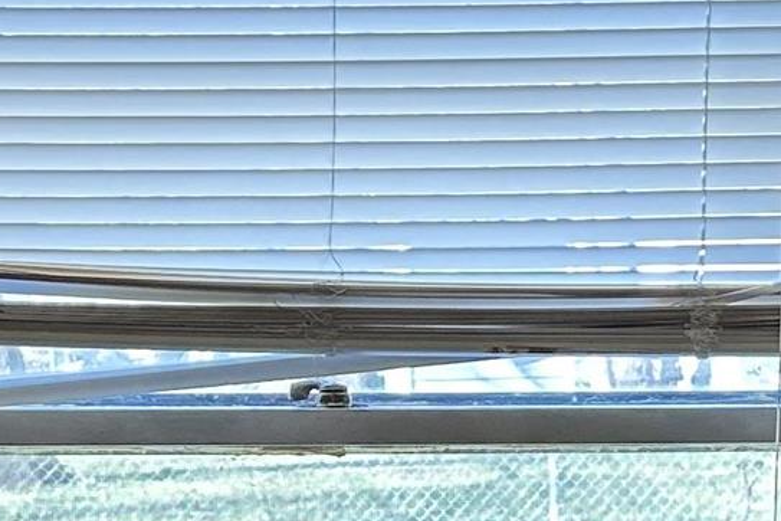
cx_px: 230
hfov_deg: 13.4
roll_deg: -0.1
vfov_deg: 8.9
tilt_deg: -7.4
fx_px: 3319
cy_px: 602
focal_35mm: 153
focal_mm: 5.7
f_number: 1.5
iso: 80
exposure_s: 1/120
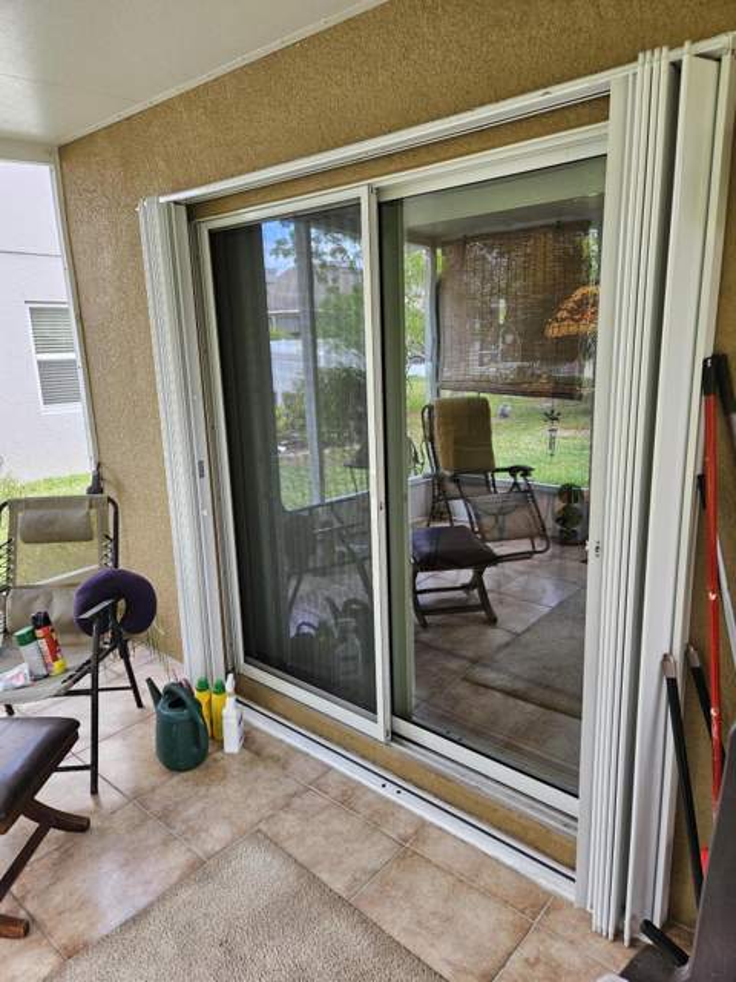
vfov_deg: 73.9
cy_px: 491
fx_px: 652
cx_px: 368
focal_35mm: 23
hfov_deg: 58.9
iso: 125
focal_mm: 5.4
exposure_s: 1/120
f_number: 1.8
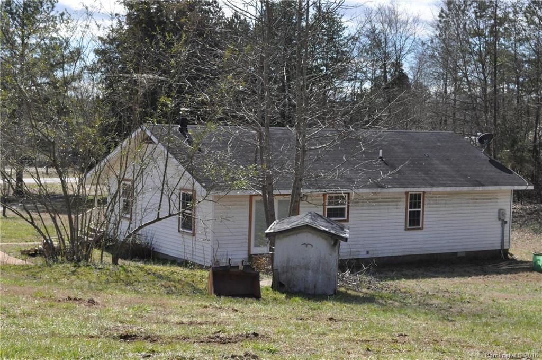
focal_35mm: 66
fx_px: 992
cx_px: 271
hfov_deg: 30.6
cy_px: 180
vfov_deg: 20.5
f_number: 14
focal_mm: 44
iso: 1000
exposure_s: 1/800
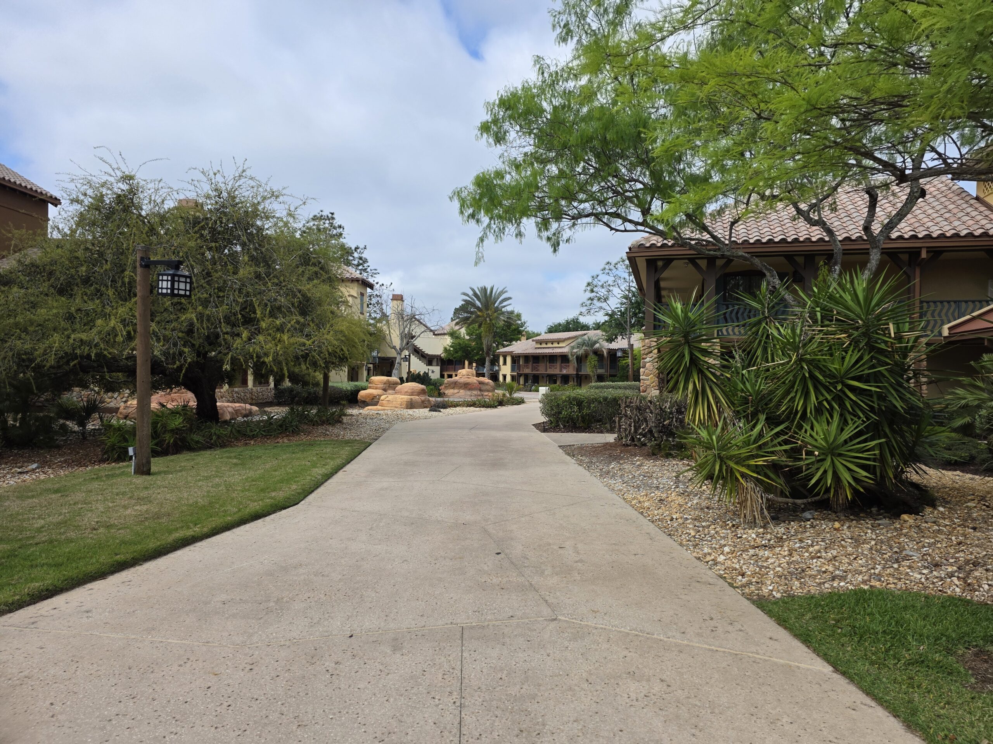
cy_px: 372
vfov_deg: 58.9
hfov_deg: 73.9
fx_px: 660
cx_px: 496
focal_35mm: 23
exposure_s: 1/7061
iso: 80
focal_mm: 6.3
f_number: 1.7
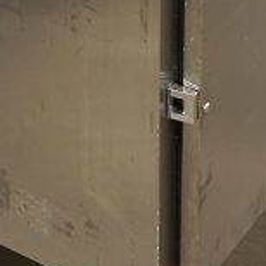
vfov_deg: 13.5
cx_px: 154
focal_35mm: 112
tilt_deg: -11.1
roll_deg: -3.1
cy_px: -253
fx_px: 974
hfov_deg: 15.5
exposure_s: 1/60
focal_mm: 6.86
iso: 320
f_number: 1.78
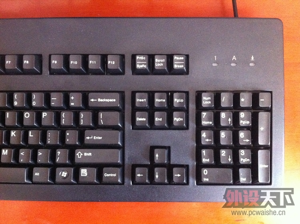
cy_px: 112
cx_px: 150
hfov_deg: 52.7
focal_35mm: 35
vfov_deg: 40.5
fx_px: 303
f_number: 2.8
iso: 1000
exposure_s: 1/15
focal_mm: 3.85
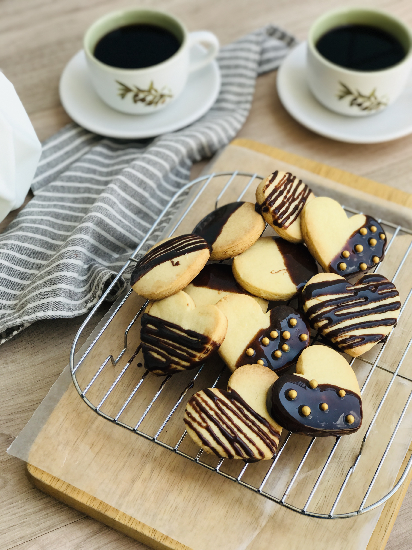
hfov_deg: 25.7
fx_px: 905
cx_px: 206
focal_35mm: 57
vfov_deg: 33.8
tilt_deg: -53.7
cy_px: 275
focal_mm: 6.6
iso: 20
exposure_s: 1/227
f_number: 2.8
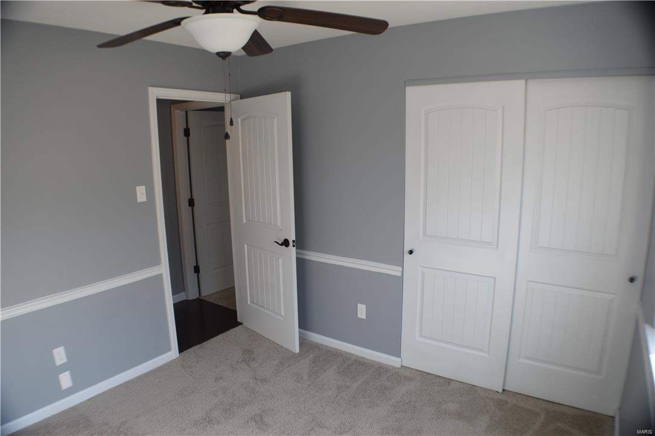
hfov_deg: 61.9
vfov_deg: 43.6
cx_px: 328
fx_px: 546
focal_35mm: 30
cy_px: 218
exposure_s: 1/125
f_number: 5
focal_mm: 20
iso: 400
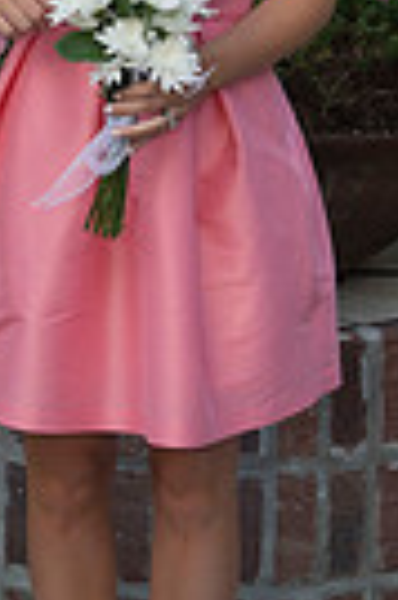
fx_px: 2228
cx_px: -2
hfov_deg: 10.1
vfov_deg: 15.3
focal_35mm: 134
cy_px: 152
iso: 500
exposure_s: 1/640
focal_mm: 40
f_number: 5.6
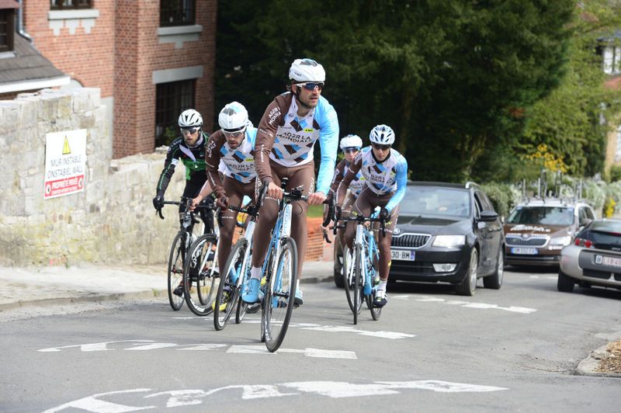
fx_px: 1689
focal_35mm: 98
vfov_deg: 13.9
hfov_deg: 20.8
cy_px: 206
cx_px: 310
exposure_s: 1/1000
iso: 400
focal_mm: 98
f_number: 5
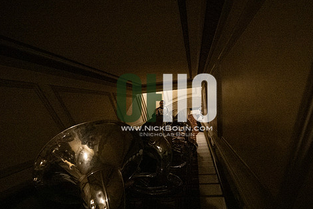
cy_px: 105
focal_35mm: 19
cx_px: 167
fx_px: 165
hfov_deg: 86.8
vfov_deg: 64.6
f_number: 4
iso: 25600
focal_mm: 15.5
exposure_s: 1/400
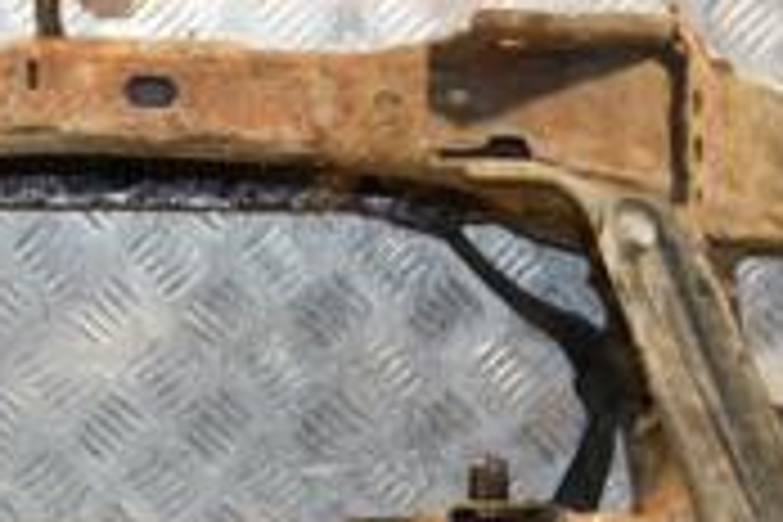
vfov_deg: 10.9
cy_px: 594
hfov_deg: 16.3
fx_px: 2697
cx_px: 68
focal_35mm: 124
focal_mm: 24
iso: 800
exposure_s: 1/125
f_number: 5
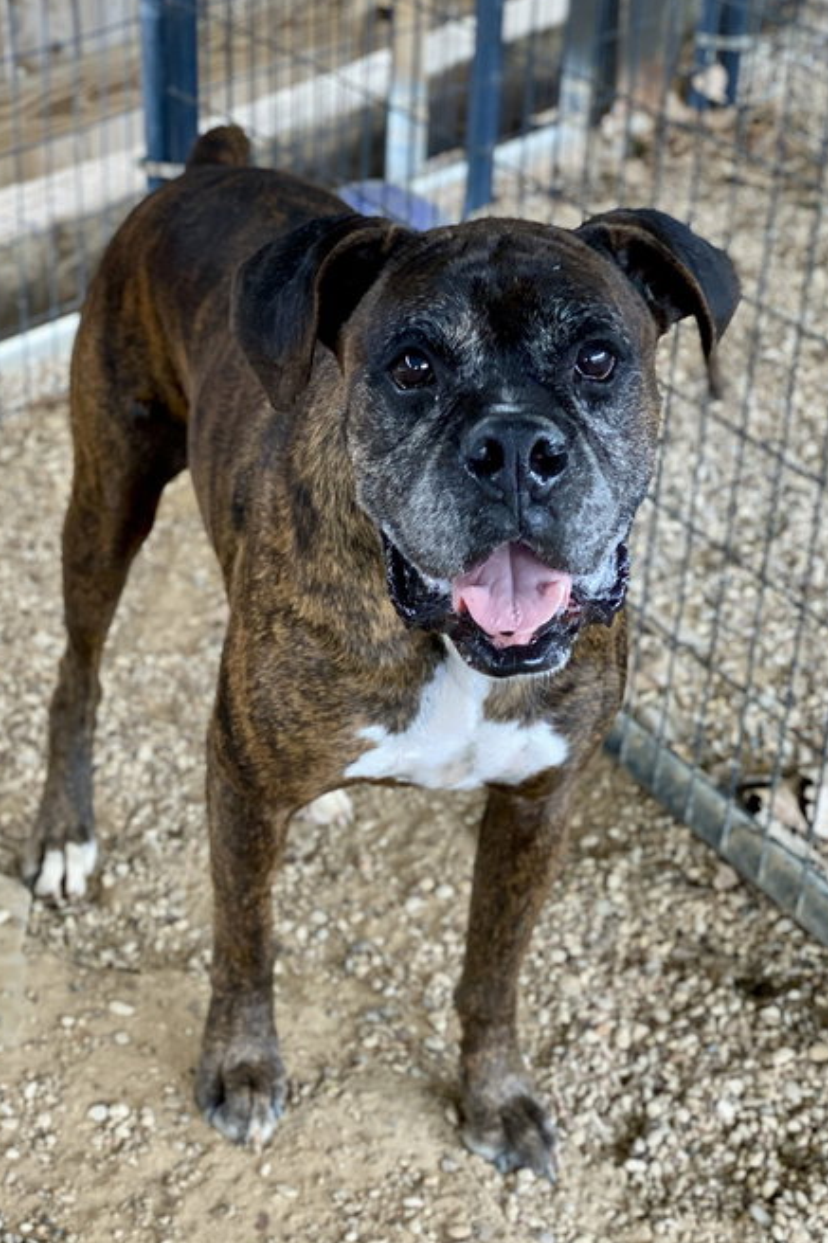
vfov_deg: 36.3
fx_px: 1898
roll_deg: -1.4
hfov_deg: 24.6
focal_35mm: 55
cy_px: 622
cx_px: 387
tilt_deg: -30.4
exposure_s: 1/122
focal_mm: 6
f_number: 2
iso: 160
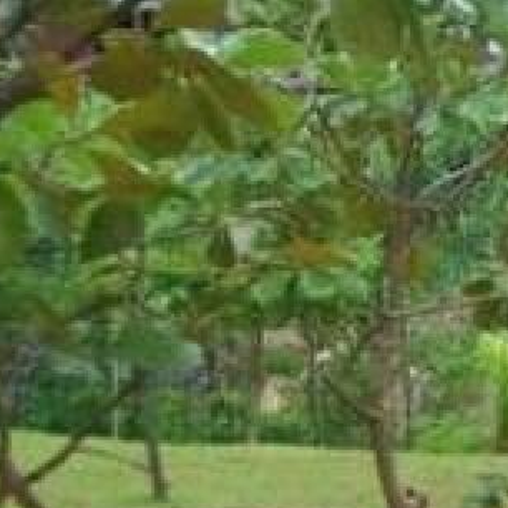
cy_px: 344
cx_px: 941
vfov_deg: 13.1
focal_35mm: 133
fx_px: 2208
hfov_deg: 12.0
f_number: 2.7
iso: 80
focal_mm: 6
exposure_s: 1/477
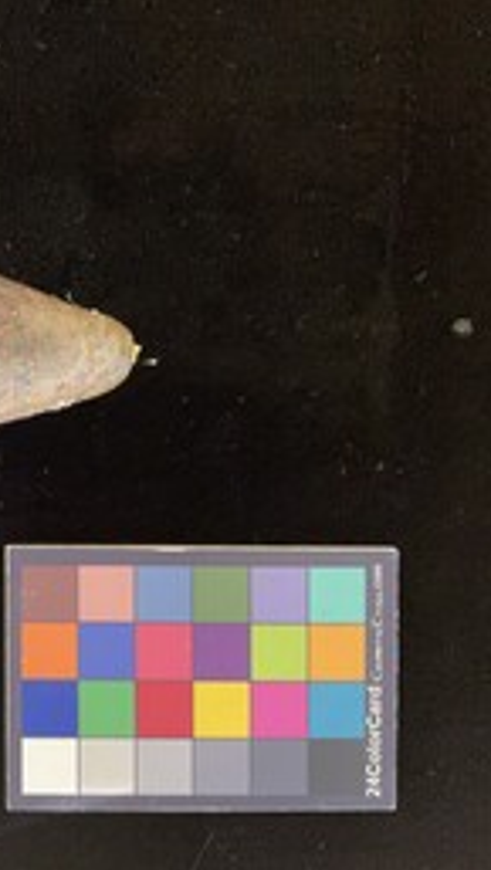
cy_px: 432
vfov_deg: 47.3
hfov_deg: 26.0
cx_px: -27
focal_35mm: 43
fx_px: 993
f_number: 1.8
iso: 100
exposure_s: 1/50
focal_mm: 3
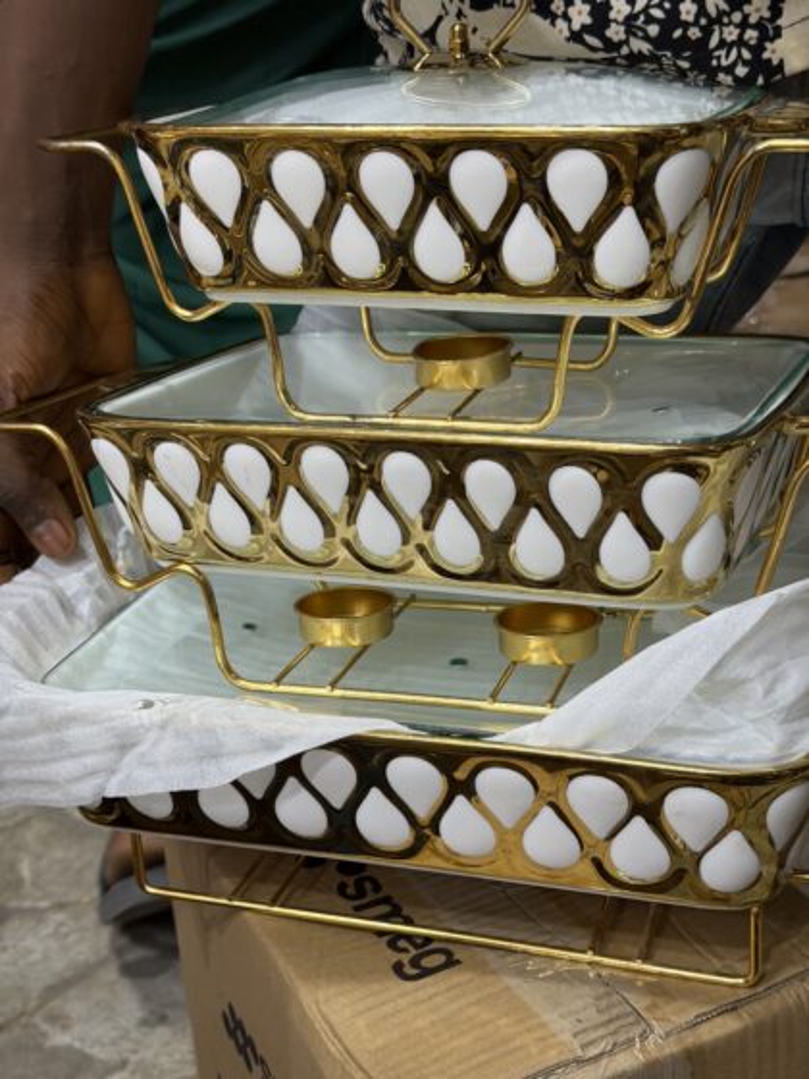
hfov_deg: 30.3
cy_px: 540
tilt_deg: -24.4
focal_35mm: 48
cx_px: 404
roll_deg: +5.6
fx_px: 1496
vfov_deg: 39.7
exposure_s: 1/50
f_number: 1.78
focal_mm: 6.76
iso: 125
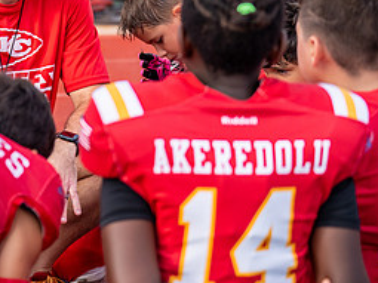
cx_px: 13
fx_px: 2194
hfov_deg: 9.8
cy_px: -7
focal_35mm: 201
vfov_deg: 7.4
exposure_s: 1/2000
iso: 250
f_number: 2.8
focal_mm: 74
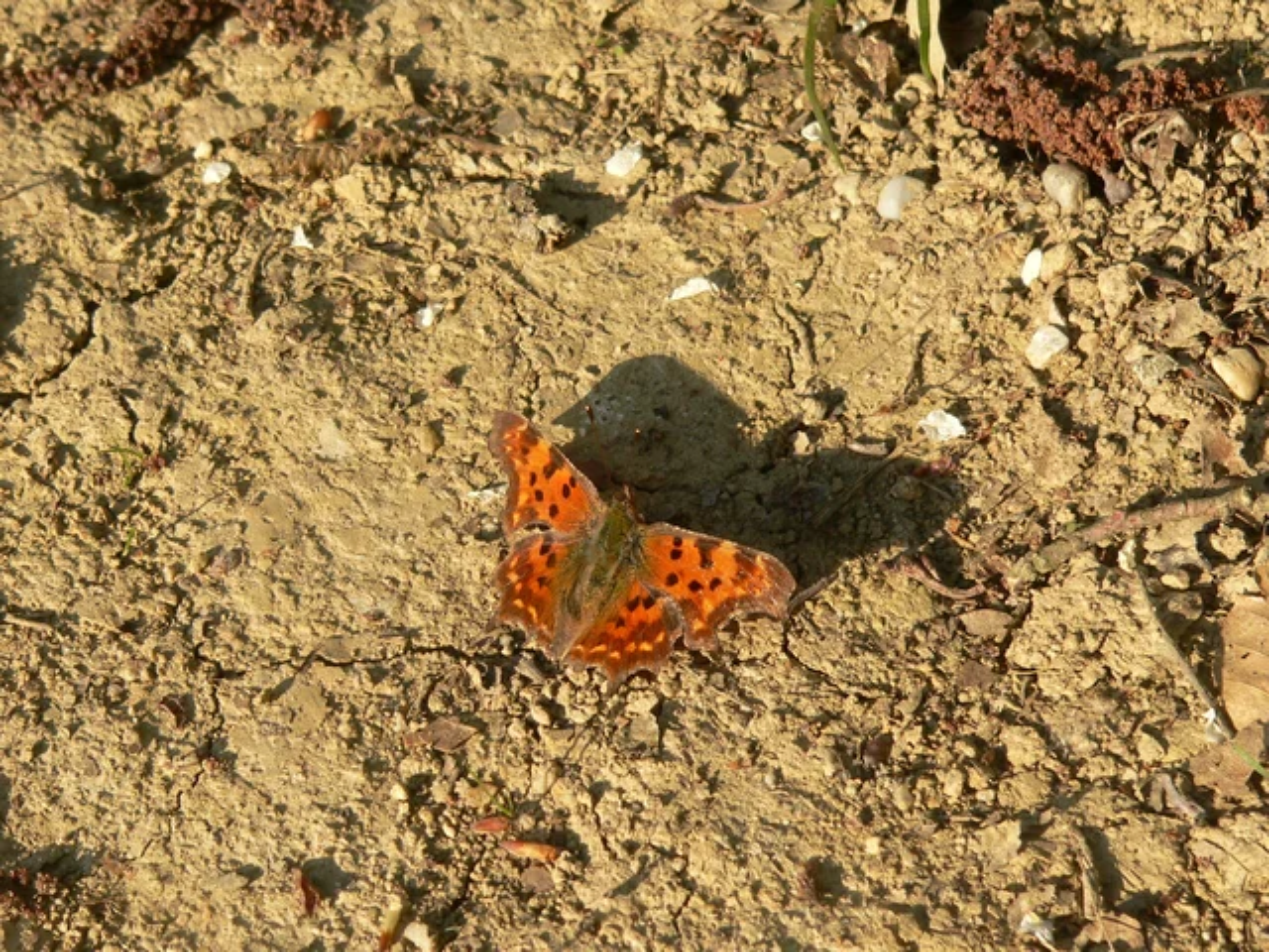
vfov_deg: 14.2
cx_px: 634
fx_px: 3813
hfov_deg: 18.9
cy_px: 476
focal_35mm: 104
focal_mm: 17.2
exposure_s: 1/500
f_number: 4
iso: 100
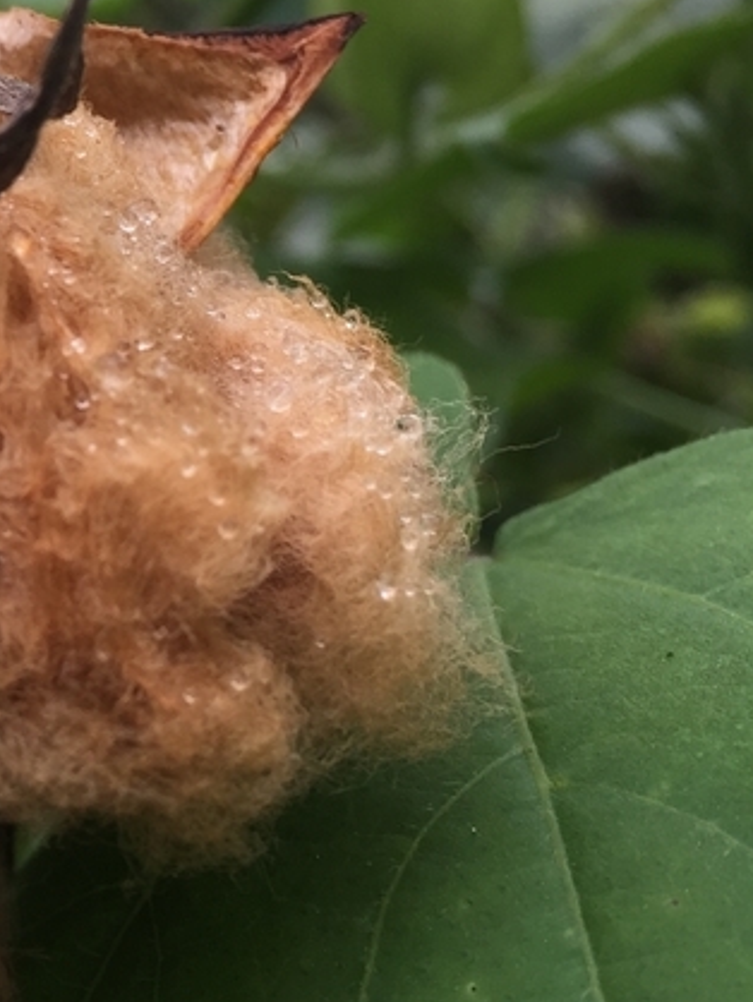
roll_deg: +12.5
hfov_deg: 19.5
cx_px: -156
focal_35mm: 71
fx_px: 2057
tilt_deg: -7.8
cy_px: 314
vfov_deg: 27.2
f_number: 2.2
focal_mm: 4.15
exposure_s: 1/120
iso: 32
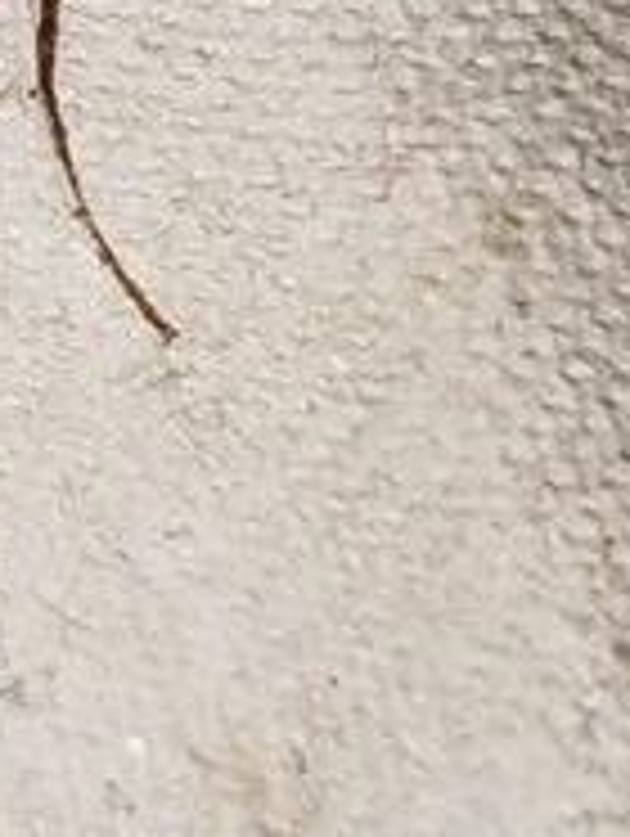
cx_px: -418
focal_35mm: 165
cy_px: -54
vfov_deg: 11.8
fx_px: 3995
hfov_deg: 8.7
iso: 80
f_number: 1.7
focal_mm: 5.31
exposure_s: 1/50
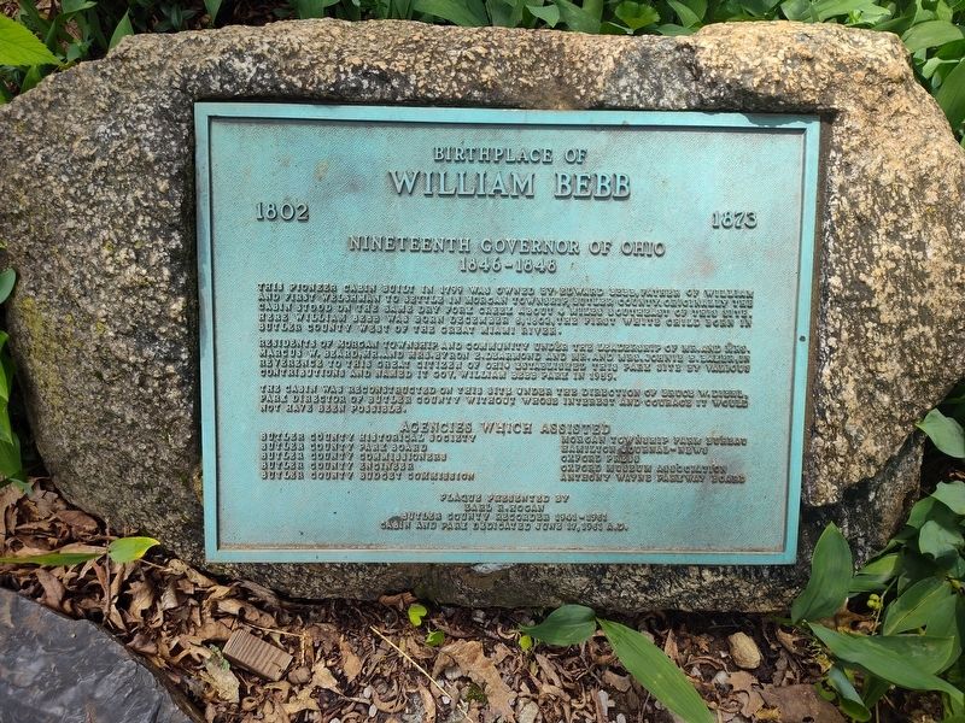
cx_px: 482
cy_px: 362
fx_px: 641
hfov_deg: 73.9
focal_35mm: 23
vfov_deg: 58.9
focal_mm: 5.56
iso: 100
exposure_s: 1/231
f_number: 1.8
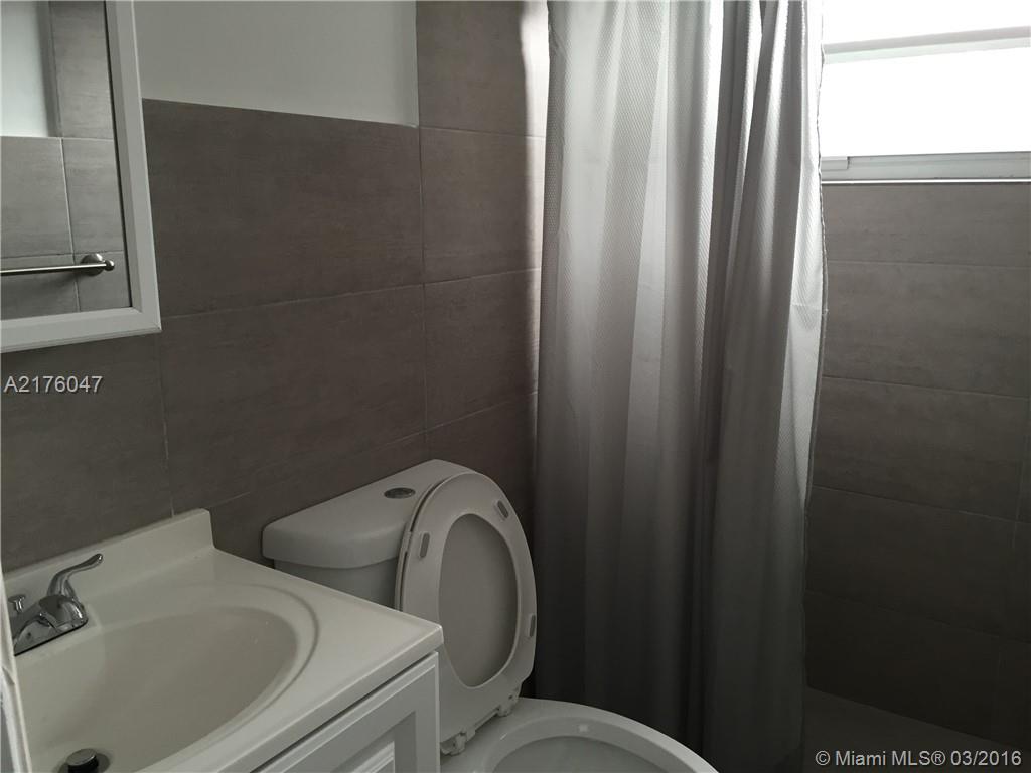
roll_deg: -0.6
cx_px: 516
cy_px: 386
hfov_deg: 61.7
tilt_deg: -12.5
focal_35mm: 29
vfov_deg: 48.2
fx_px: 864
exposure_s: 1/30
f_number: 2.2
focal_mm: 4.15
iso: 64
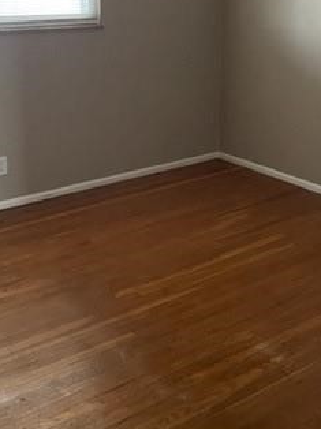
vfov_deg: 35.1
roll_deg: -1.1
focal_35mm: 53
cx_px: 193
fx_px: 656
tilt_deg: -12.5
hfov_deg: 27.4
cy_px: 90
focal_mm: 4.2
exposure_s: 1/40
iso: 500
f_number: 1.6
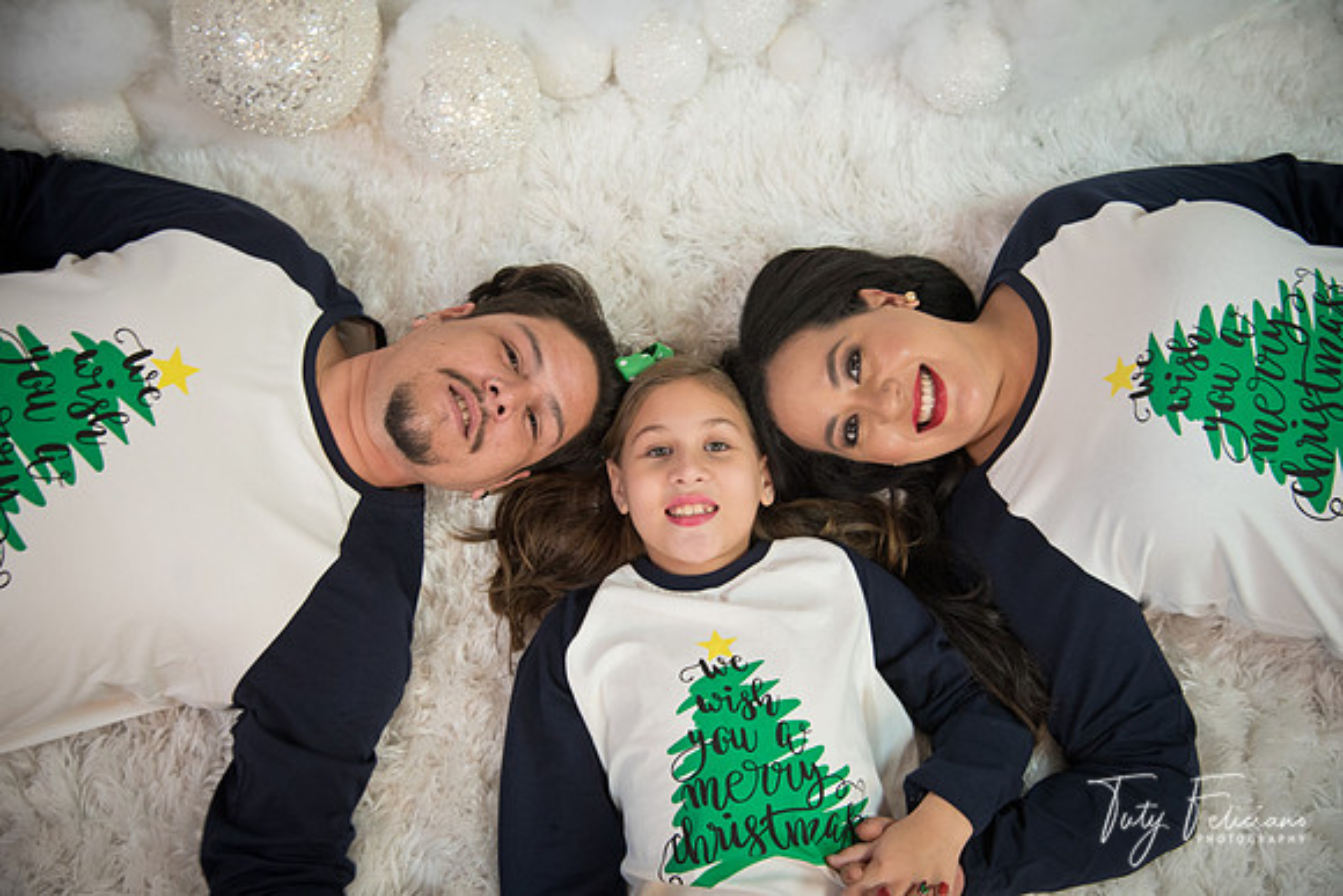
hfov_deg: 41.1
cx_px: 672
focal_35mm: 48
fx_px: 1791
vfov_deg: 28.1
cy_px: 448
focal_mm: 48
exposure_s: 1/100
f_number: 4.5
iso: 1000
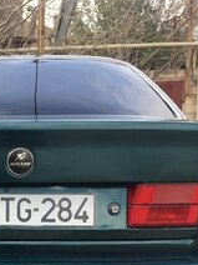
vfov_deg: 26.6
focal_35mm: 68
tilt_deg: -10.0
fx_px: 519
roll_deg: +4.3
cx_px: -6
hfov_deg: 20.8
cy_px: 282
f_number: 2.2
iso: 32
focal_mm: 4.15
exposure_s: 1/434
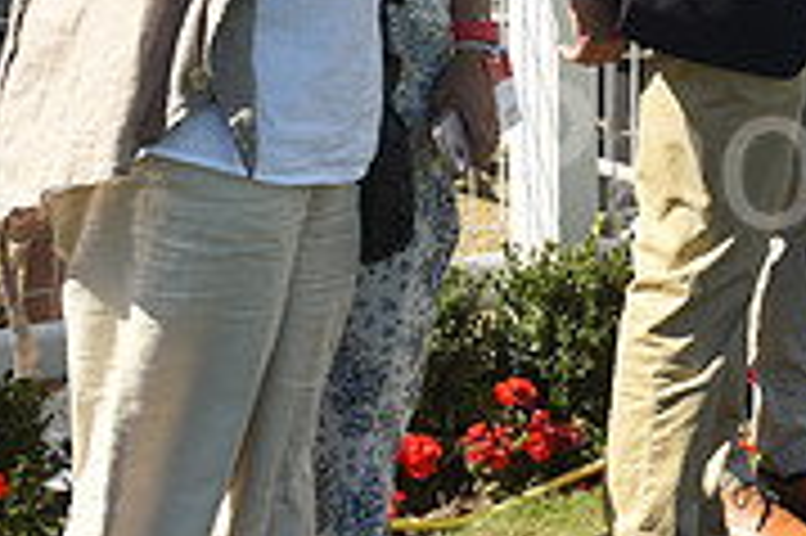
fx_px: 3624
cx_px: 1081
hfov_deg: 12.3
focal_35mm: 162
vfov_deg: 8.4
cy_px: -56
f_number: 6.3
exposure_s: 1/1250
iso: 500
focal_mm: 50
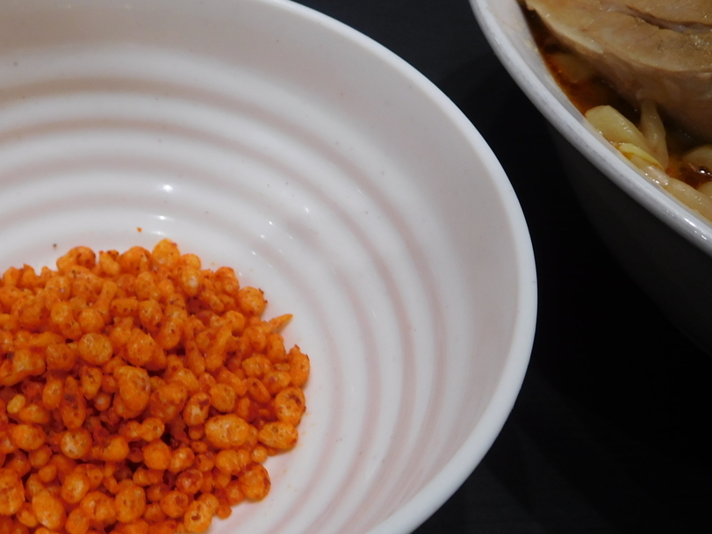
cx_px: 216
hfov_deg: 48.9
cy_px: 249
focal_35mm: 37
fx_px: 761
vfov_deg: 38.6
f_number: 3.4
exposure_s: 1/30
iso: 125
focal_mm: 4.5
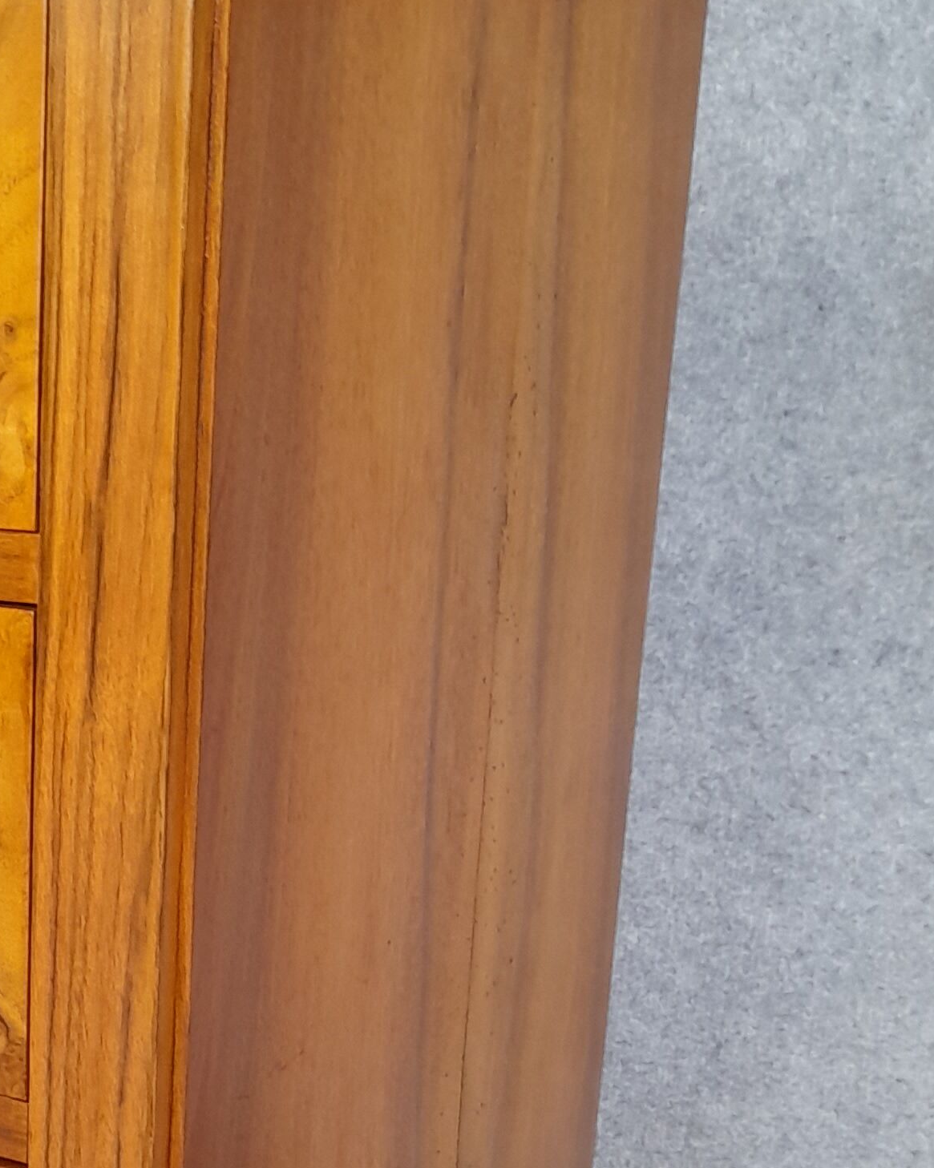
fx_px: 2316
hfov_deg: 21.4
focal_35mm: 67
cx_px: -139
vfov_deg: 27.7
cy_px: 943
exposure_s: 1/50
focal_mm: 4.6
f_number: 2
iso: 160
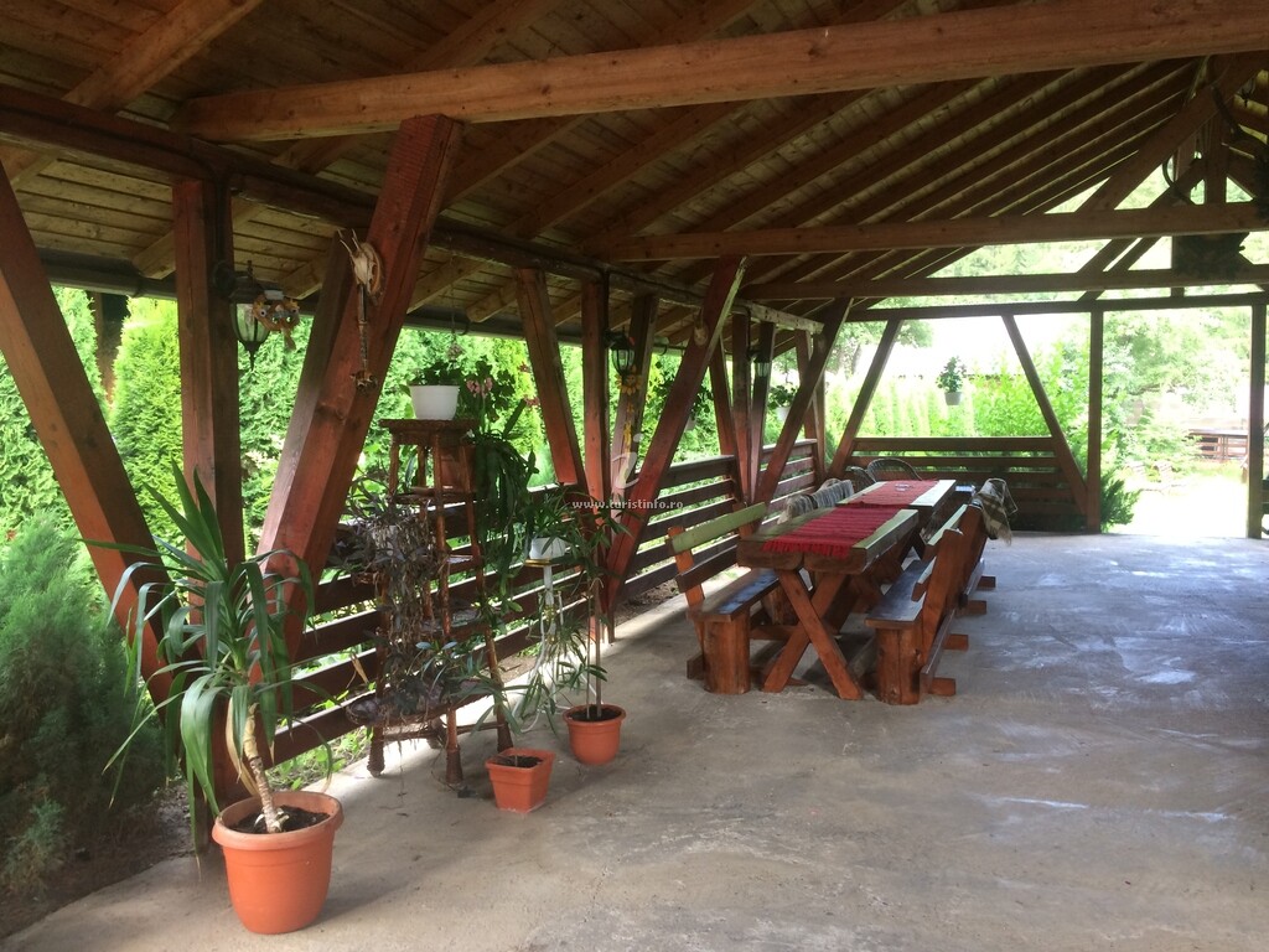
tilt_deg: -3.1
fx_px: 1063
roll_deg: +0.9
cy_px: 476
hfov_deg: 61.7
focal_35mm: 29
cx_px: 634
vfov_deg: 48.2
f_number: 2.2
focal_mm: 4.15
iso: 40
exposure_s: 1/33
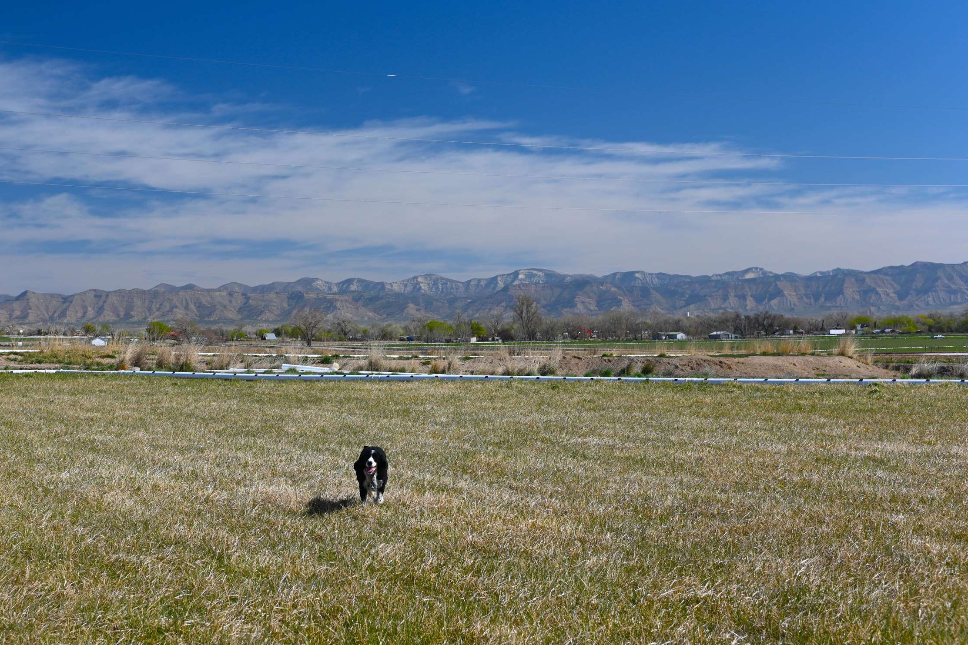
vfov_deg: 23.4
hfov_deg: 34.3
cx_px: 364
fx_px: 1559
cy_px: 279
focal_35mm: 58
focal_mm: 42
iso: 100
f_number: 6.3
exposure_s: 1/320
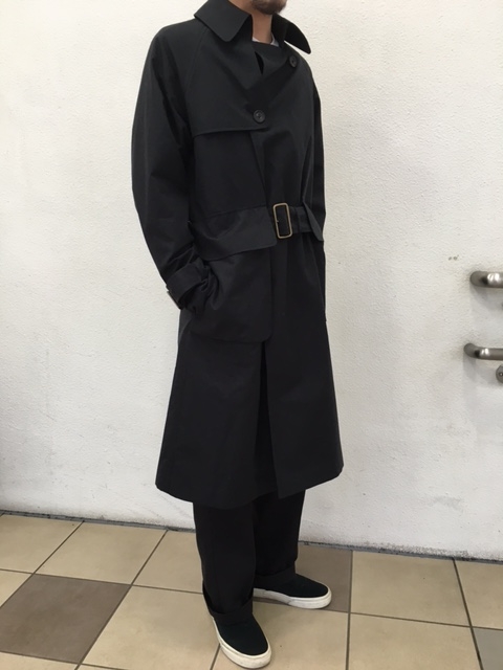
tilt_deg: -10.4
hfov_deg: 48.2
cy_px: 335
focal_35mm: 29
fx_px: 562
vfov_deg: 61.7
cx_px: 252
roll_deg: -0.6
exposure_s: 1/30
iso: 64
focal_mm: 4.15
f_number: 2.2
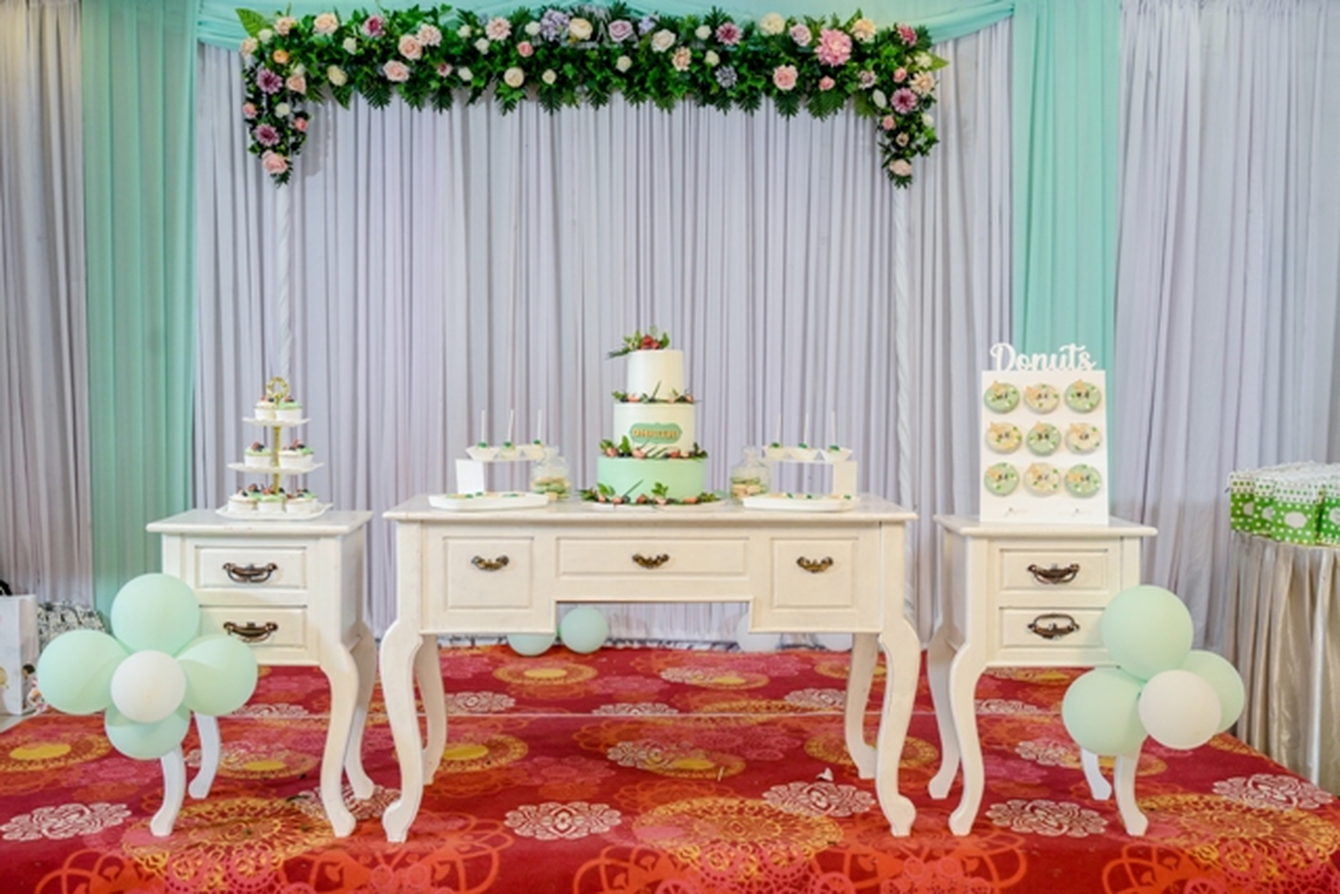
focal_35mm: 38
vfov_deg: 35.1
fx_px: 1415
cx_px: 670
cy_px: 447
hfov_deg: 50.7
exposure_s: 1/200
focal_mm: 38
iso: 1000
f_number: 4
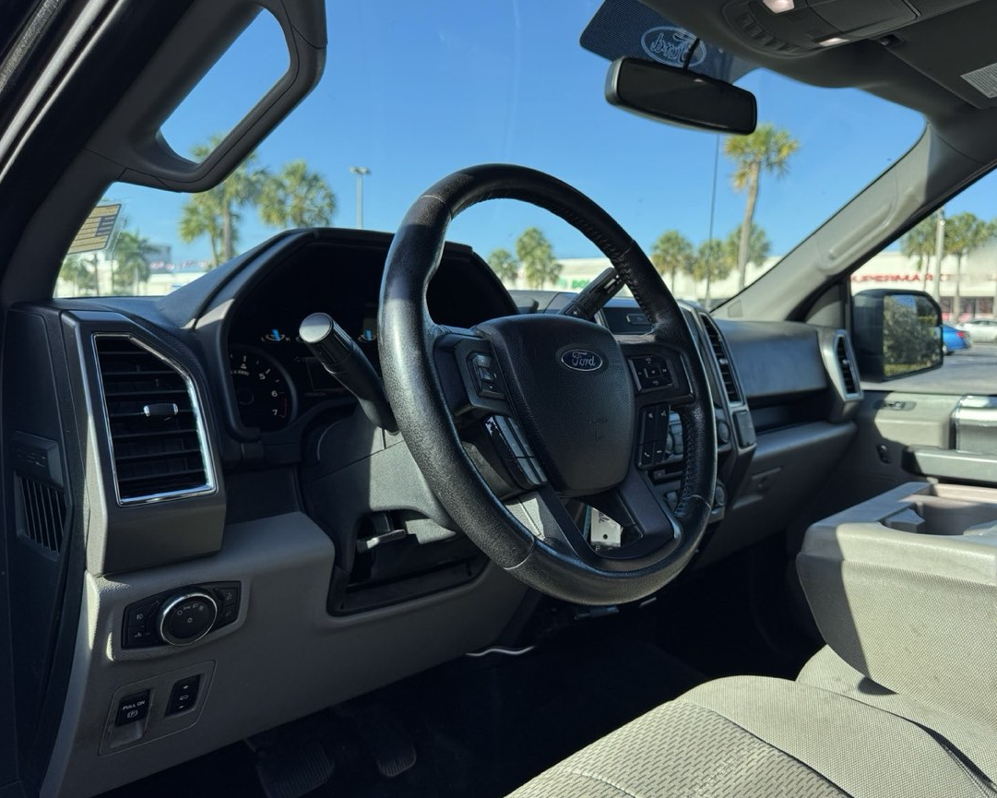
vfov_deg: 54.9
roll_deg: -1.2
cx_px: 542
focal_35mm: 26
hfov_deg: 65.9
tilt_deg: -5.8
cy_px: 387
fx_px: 767
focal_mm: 6.76
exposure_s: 1/1131
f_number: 1.78
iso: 80
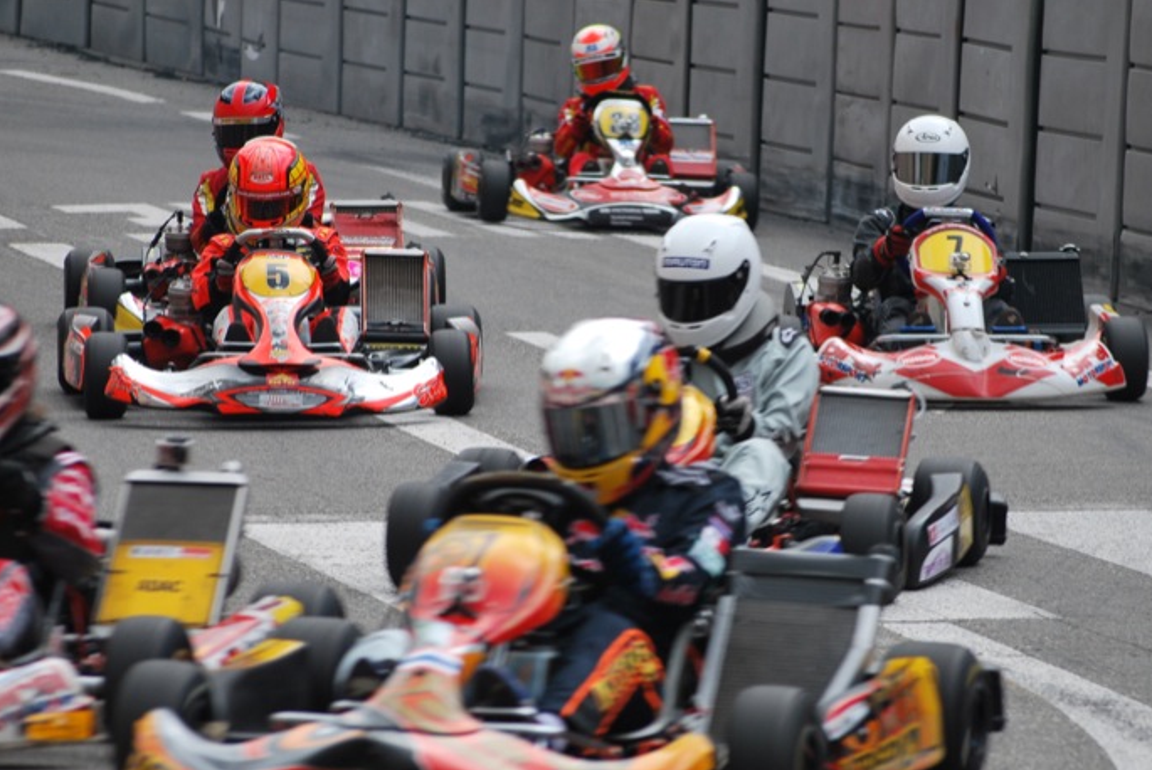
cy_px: 408
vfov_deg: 5.3
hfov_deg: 7.9
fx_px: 8327
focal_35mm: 260
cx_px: 612
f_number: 4.8
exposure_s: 1/250
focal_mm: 116
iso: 200
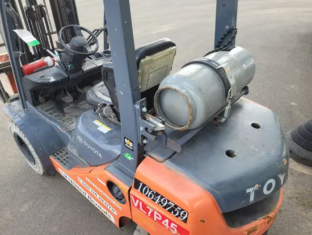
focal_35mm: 26
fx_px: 234
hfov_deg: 67.3
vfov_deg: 53.1
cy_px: 118
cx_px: 156
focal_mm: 5.4
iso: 40
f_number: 1.8
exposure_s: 1/357
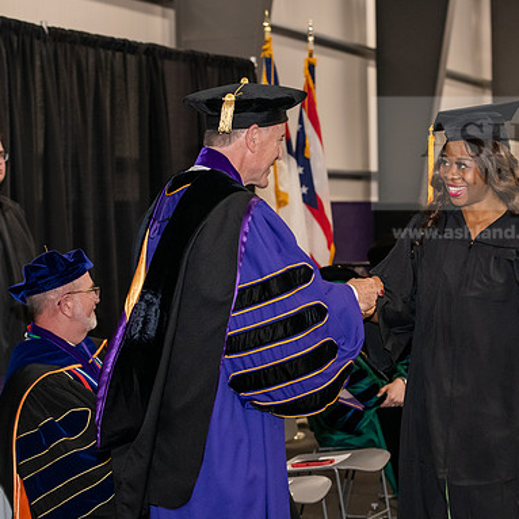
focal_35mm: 90
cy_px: 261
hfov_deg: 19.3
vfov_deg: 19.3
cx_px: 331
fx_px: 1527
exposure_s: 1/200
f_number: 5
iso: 2500
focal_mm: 70
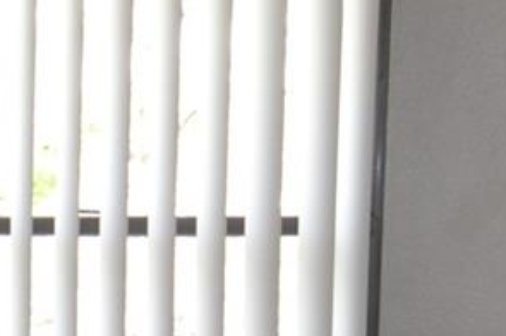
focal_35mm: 114
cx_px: -556
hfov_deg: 14.4
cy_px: 351
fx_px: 1601
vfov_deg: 11.8
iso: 360
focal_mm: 14
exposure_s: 1/125
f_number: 4
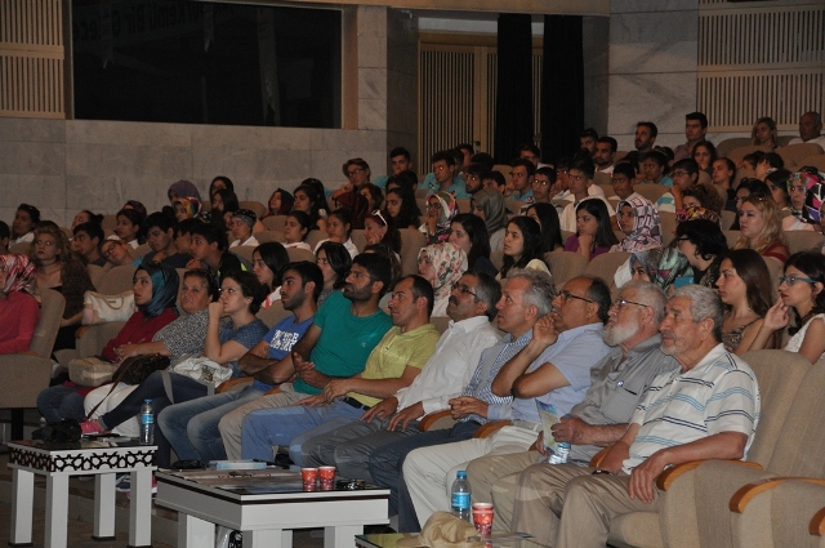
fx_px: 2232
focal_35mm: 98
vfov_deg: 14.0
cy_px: 274
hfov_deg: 20.9
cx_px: 412
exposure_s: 1/60
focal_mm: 65
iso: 1000
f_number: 5
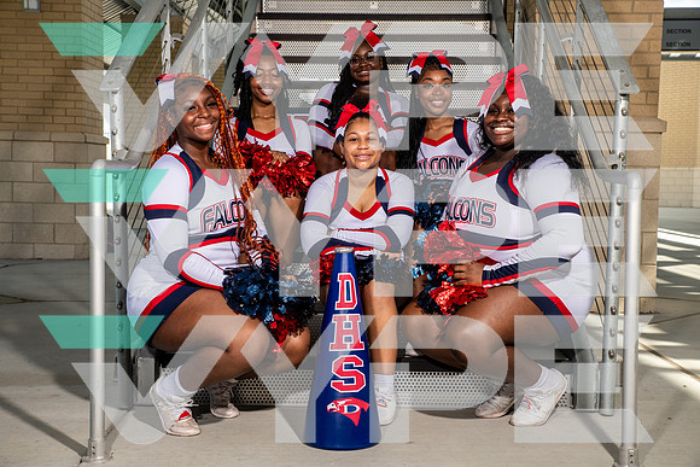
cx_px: 350
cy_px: 234
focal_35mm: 50
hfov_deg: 39.6
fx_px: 972
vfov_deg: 27.0
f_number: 7.1
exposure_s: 1/320
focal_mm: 50
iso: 200
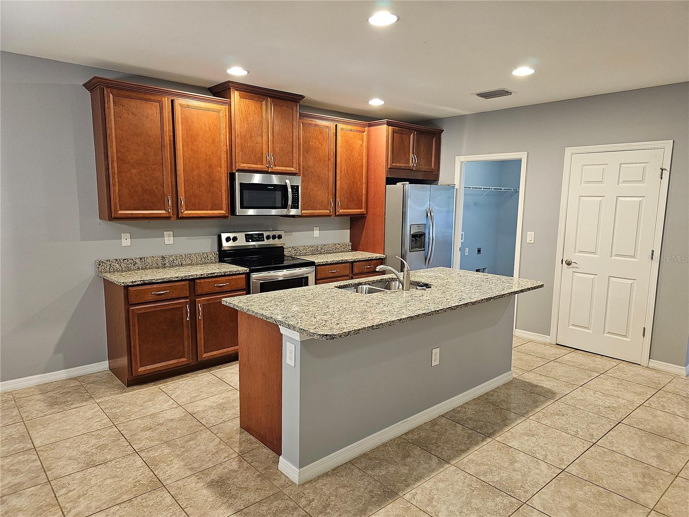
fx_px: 458
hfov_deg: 73.9
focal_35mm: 23
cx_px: 344
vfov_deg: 58.9
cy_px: 258
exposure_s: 1/120
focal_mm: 6.3
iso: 500
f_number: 1.7
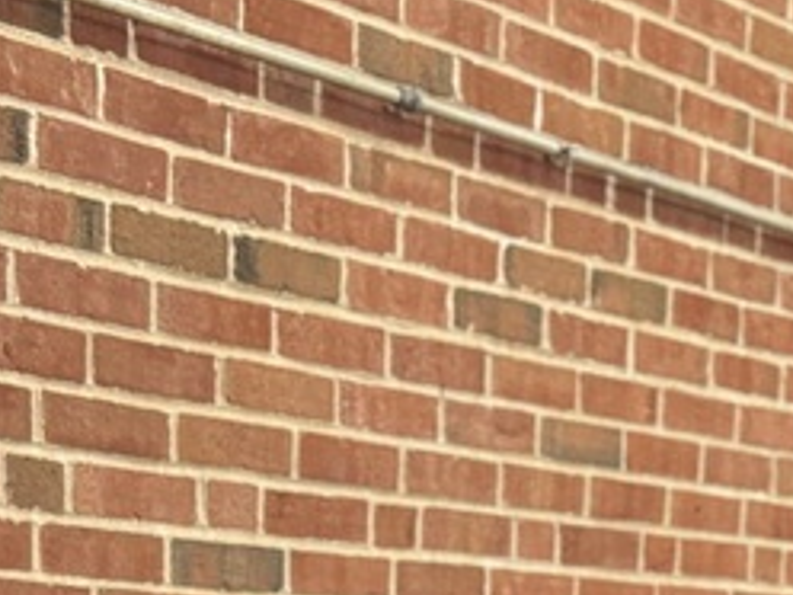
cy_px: 1126
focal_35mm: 99
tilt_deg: -10.2
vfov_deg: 13.2
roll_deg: -0.2
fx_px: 2268
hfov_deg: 19.8
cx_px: 269
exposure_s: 1/60
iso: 320
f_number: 1.78
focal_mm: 6.76
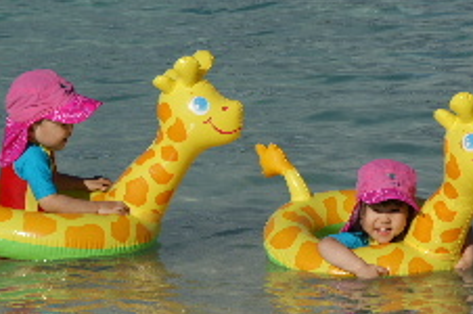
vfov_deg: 4.3
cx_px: 378
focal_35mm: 320
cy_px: 141
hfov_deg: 6.4
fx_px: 4199
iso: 100
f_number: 10
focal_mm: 105
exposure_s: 1/400
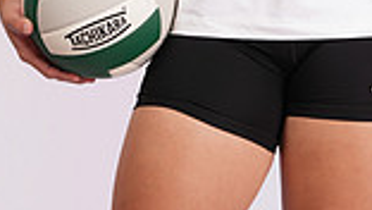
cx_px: 229
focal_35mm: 406
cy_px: -298
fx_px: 4008
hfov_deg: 5.3
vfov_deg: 3.0
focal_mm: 134
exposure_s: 1/200
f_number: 5.6
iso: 200
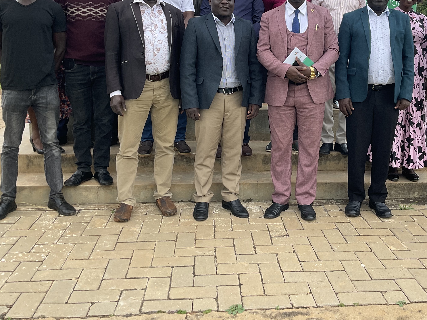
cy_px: 95
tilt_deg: -6.5
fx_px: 518
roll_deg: -1.2
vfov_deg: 33.9
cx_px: 279
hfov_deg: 44.3
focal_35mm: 42
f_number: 1.8
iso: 16
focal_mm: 3
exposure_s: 1/372
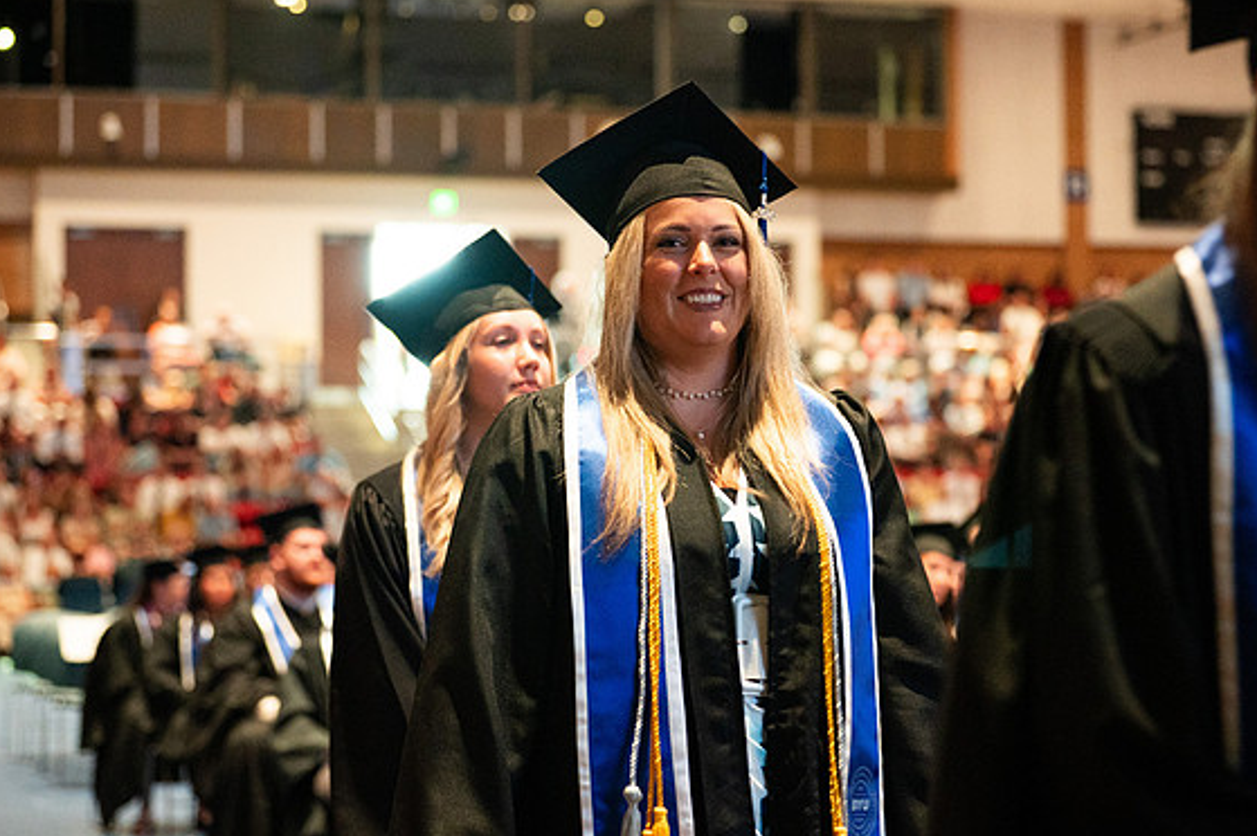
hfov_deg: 23.4
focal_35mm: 87
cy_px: 413
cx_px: 712
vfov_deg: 15.7
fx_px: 3036
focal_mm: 70
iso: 3200
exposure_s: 1/125
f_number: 2.8
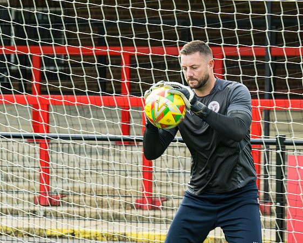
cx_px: 152
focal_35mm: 182
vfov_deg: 8.5
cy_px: 122
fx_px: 1633
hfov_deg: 10.6
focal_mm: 160
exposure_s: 1/200
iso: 1000
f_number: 9
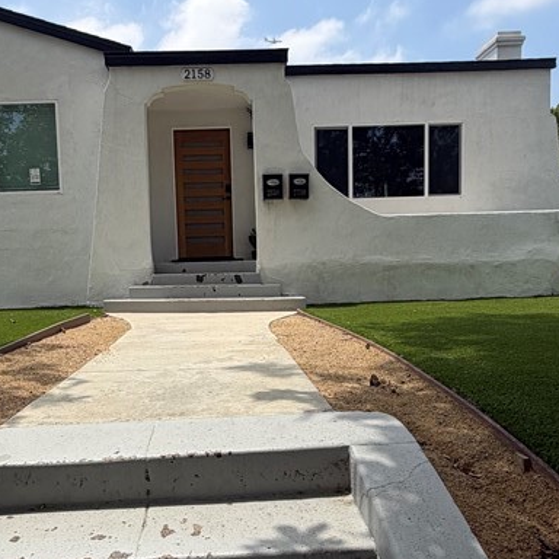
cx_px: 226
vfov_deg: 49.4
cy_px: 341
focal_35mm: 33
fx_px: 603
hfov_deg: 49.5
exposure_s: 1/901
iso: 20
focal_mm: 2.22
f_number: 2.2
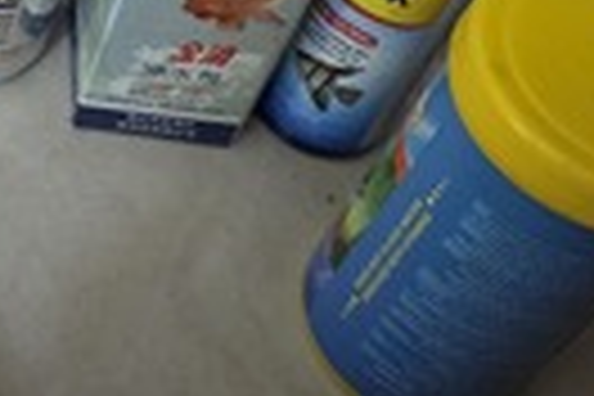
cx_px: -115
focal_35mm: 83
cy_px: -124
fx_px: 1369
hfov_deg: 22.6
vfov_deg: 15.6
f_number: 1.4
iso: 1600
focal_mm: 6.5
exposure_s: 1/100
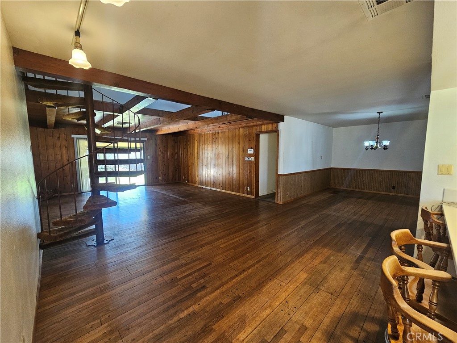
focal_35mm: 13
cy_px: 172
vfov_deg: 89.9
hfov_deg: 106.2
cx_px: 228
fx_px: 172
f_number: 2.2
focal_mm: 2.2
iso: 250
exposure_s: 1/60
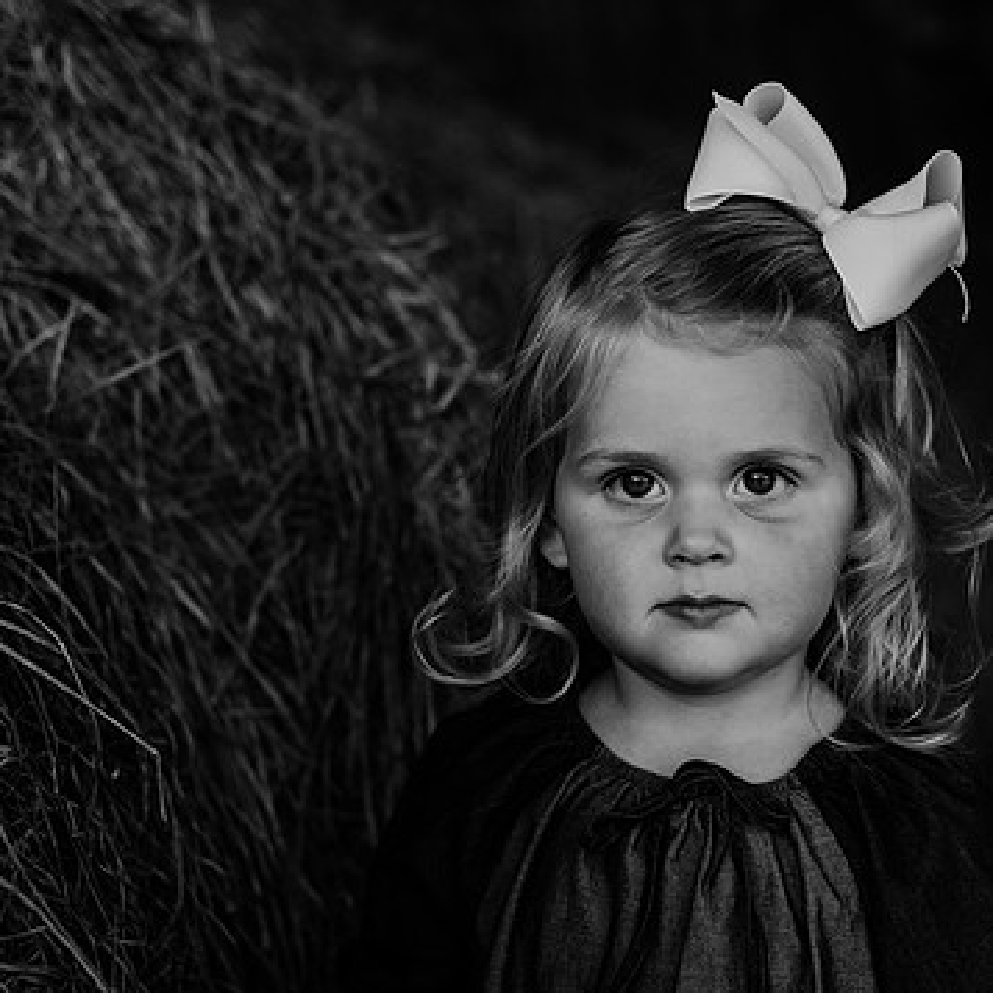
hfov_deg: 24.9
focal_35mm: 69
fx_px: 2239
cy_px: 483
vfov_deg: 25.0
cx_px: 629
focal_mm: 50
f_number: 2.8
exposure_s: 1/800
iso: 200
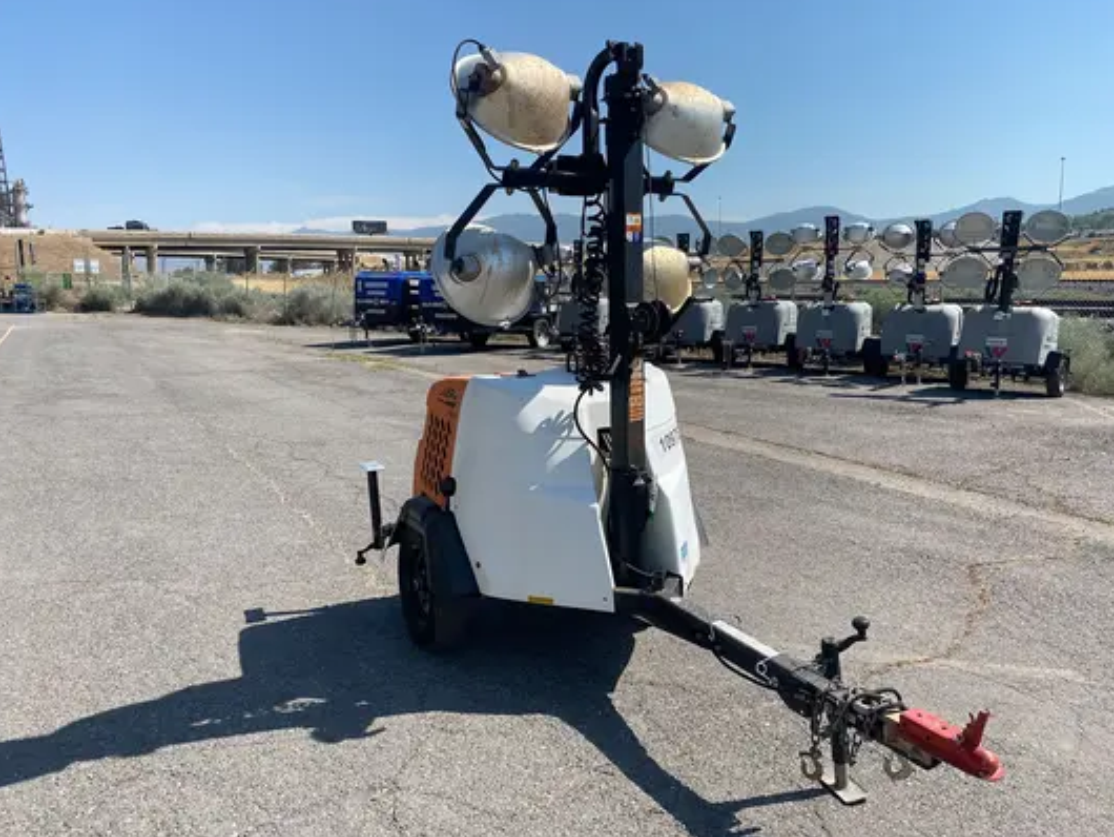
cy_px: 420
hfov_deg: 65.3
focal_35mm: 27
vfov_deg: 51.4
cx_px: 568
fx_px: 869
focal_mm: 4.25
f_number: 1.8
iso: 32
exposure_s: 1/3205
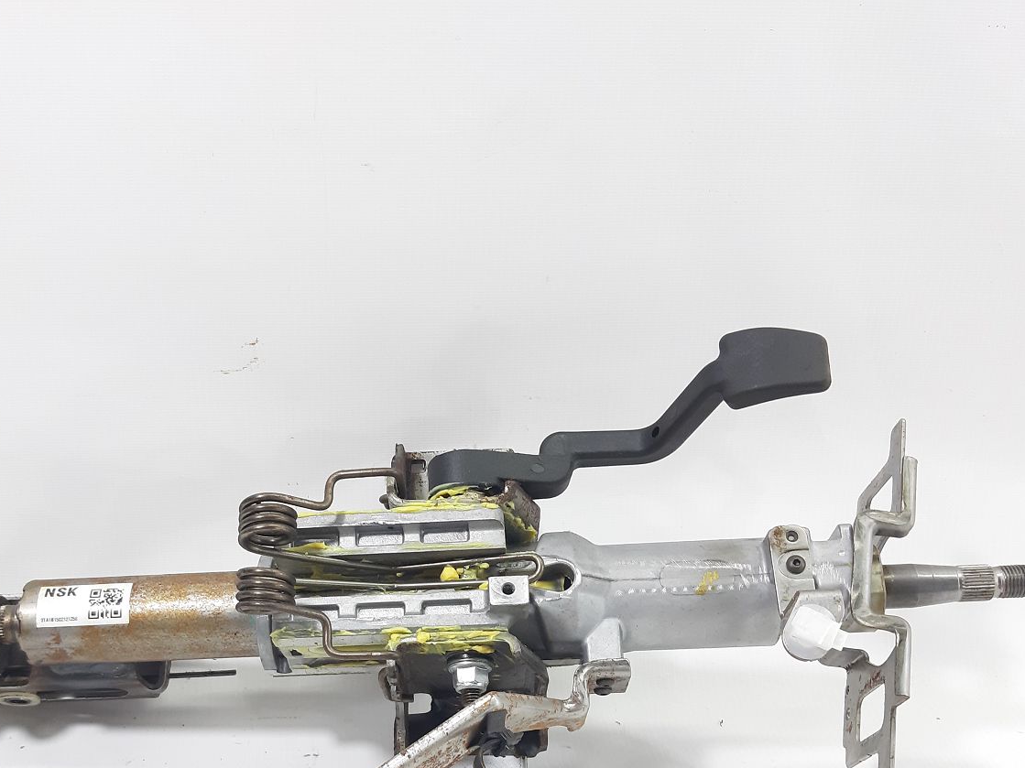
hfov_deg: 45.5
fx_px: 1214
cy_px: 582
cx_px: 398
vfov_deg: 34.3
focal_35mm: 41
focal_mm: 3.93
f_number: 1.7
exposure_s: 1/50
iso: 80
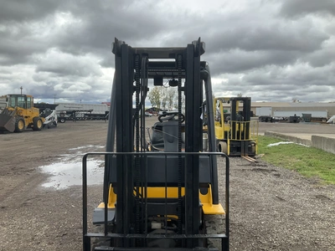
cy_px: 126
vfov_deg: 48.2
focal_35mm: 29
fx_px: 281
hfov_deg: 61.7
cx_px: 168
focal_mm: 3
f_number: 1.8
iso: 25
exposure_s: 1/403
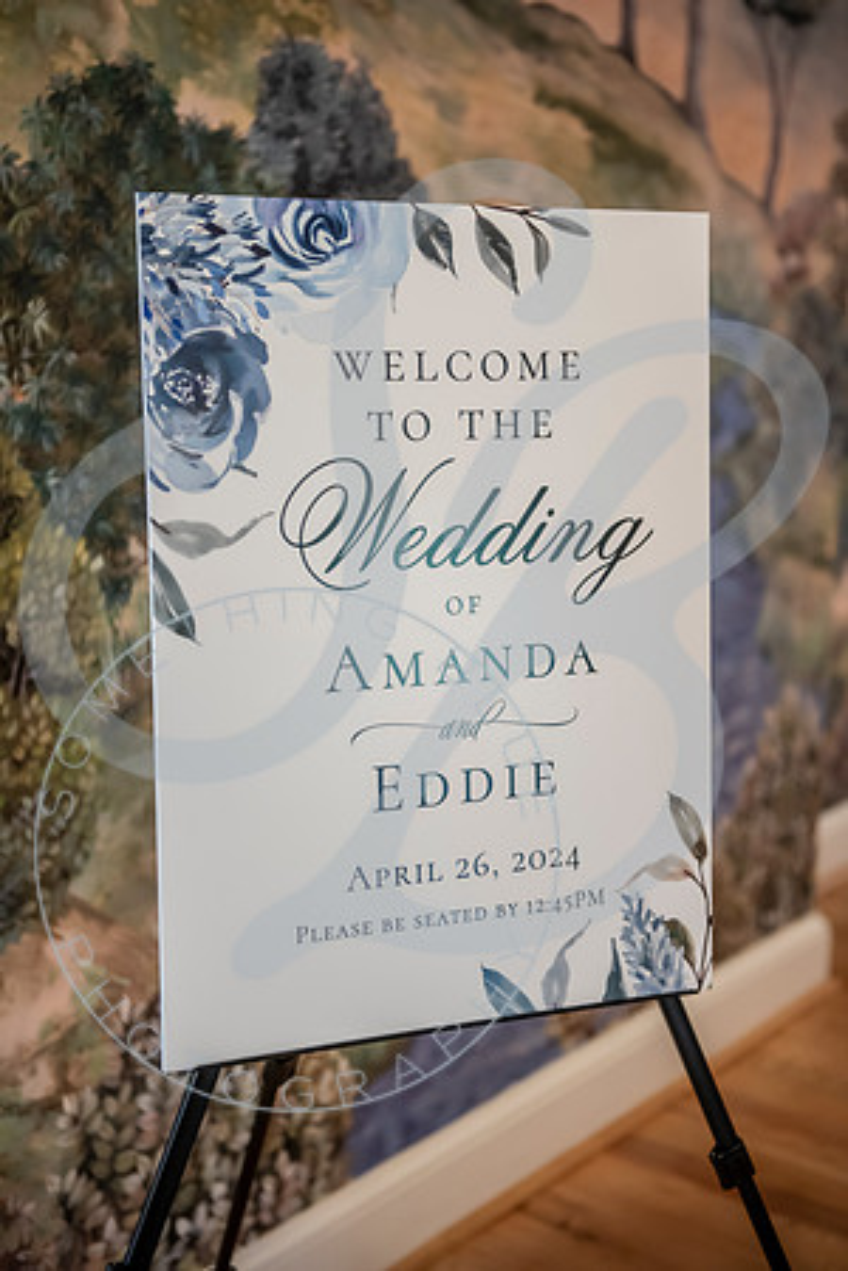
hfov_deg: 24.2
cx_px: 424
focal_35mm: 56
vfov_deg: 35.6
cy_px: 636
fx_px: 1979
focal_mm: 56
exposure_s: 1/160
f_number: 2.8
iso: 1600
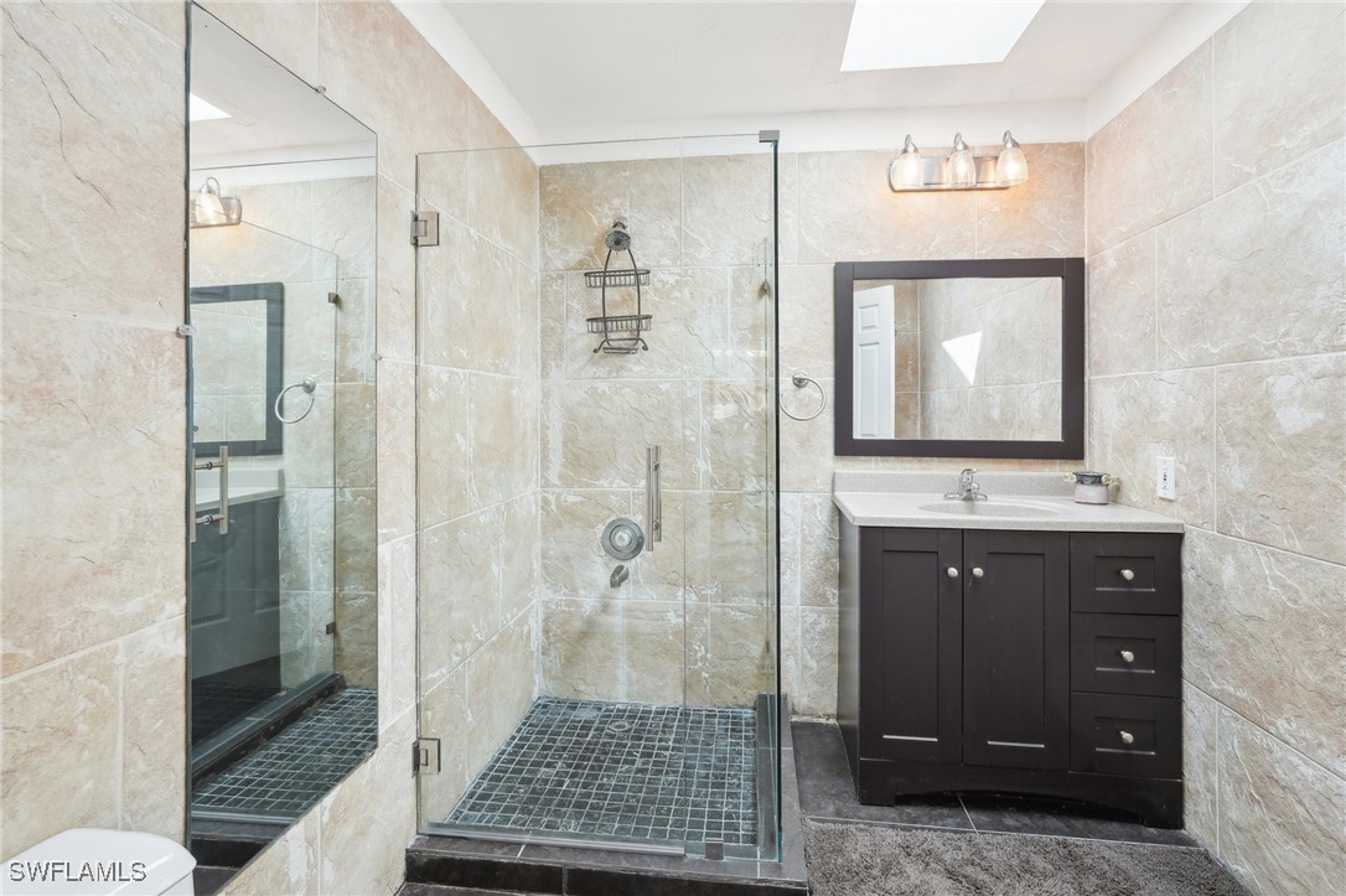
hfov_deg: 96.8
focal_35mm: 16
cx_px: 673
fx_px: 598
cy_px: 448
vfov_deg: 73.7
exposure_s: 1/30
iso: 400
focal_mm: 16
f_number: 8
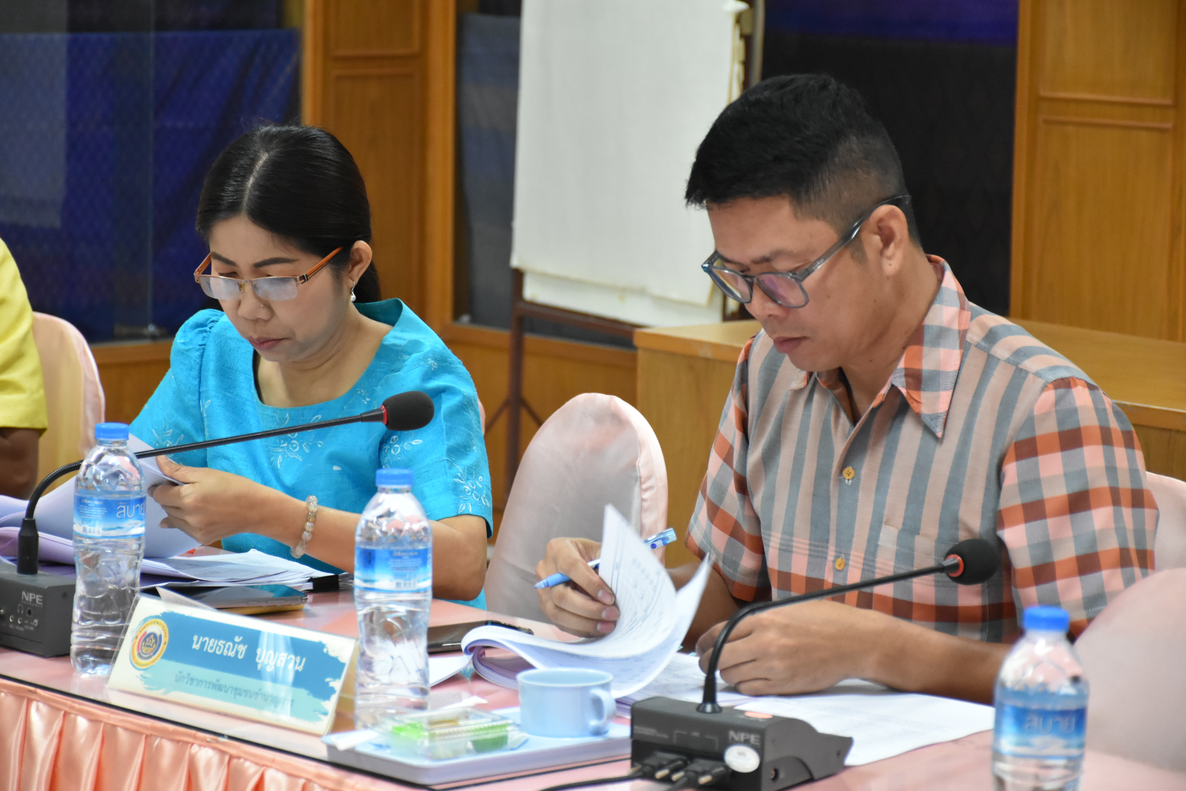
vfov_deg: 10.8
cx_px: 593
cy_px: 396
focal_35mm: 128
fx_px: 4200
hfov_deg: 16.1
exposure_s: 1/100
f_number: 5.3
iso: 3200
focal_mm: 85
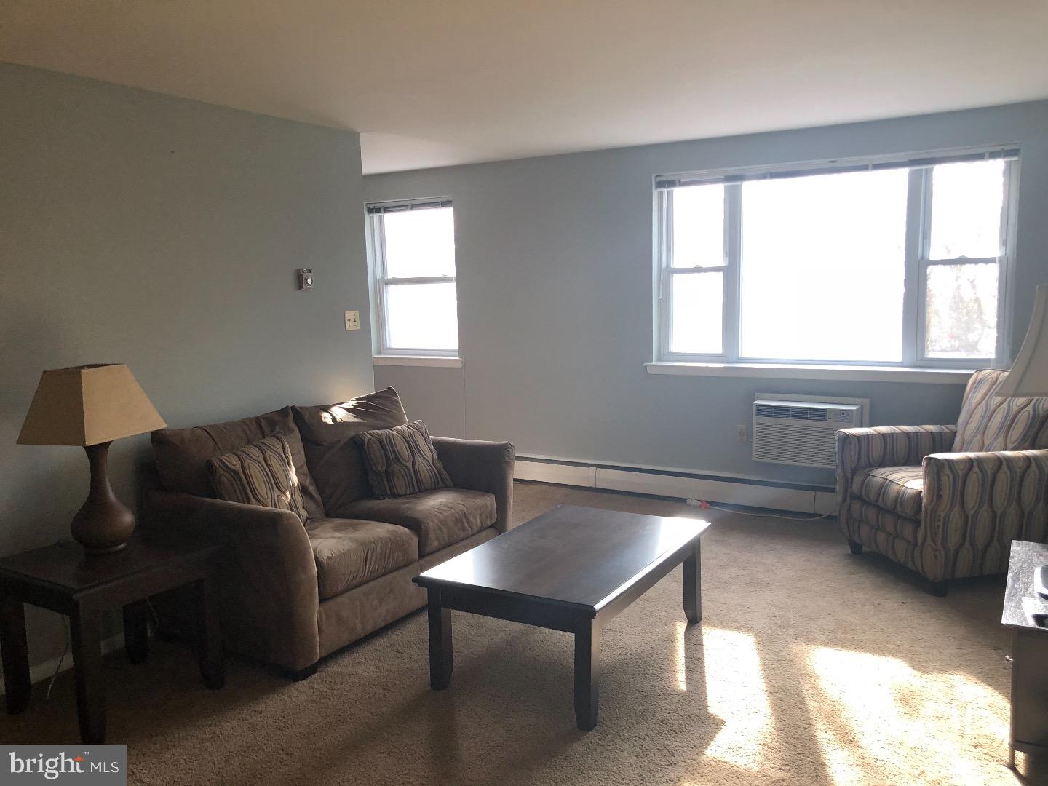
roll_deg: +0.9
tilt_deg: -7.4
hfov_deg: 61.7
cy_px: 393
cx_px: 524
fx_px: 878
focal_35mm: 29
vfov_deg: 48.2
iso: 25
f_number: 1.8
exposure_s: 1/40
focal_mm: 3.99
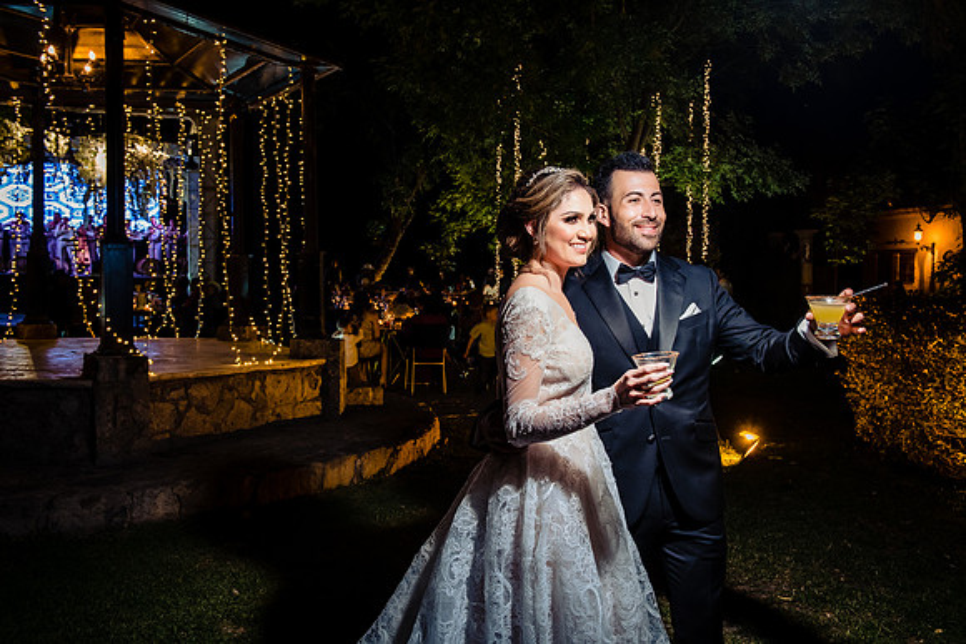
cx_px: 483
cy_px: 322
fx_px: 913
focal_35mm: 34
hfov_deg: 55.8
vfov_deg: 38.9
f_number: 7.1
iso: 1600
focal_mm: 34
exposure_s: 1/40
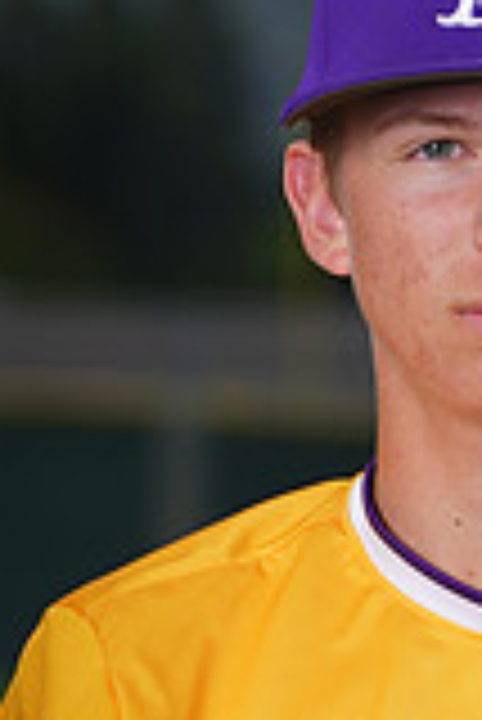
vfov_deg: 2.7
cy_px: 796
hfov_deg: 1.8
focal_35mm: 757
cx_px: 556
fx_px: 15169
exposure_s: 1/250
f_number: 8
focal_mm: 209
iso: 100
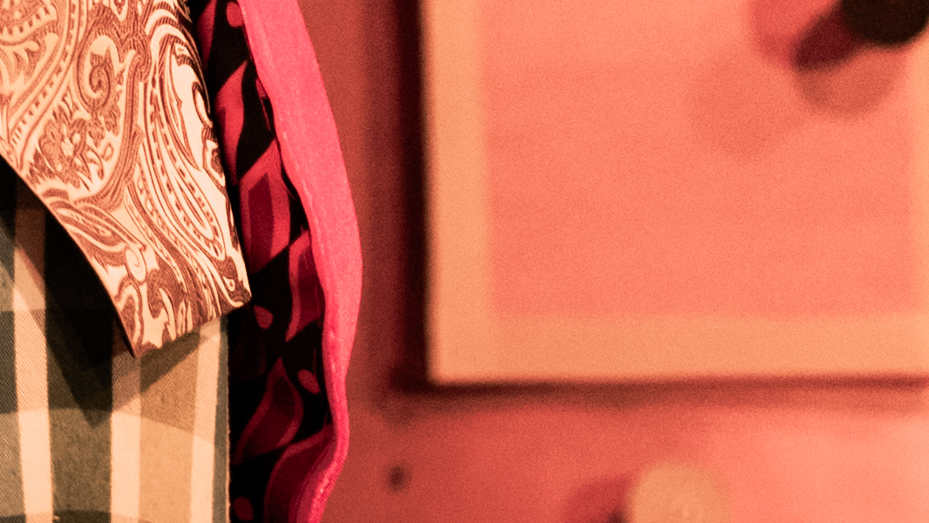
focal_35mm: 950
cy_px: -1068
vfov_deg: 1.3
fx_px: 23405
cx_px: 1019
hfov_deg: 2.3
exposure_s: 1/200
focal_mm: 160
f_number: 2.8
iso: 3200
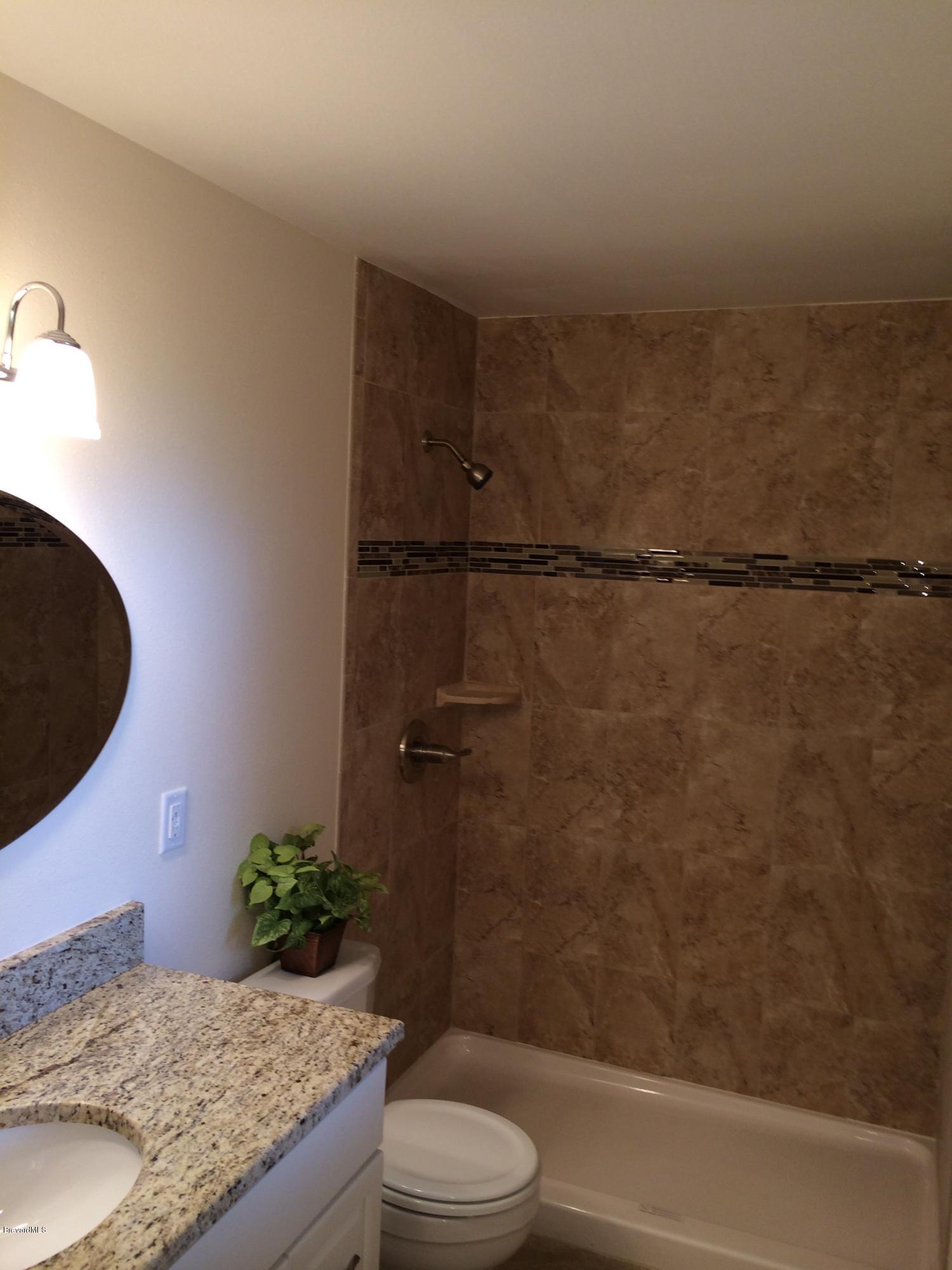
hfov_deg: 46.8
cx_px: 476
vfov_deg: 60.0
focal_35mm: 30
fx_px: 1100
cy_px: 635
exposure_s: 1/30
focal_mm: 4.12
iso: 50
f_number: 2.2
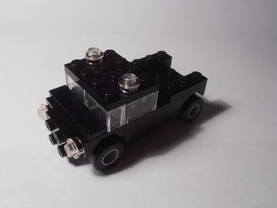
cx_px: 138
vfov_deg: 38.7
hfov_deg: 50.1
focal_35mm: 37
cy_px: 104
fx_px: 296
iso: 125
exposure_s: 1/40
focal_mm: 6.61
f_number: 3.9
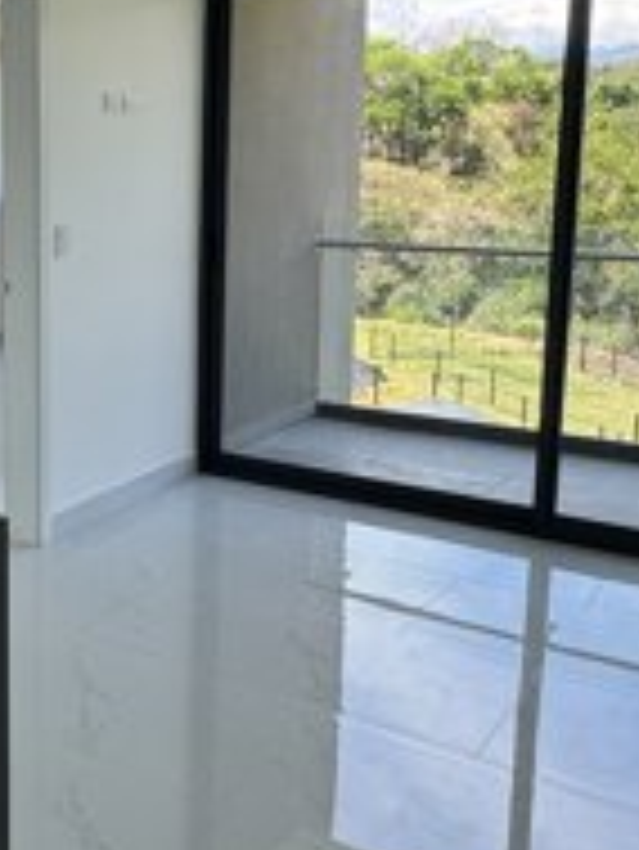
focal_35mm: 47
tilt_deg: -8.5
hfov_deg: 28.2
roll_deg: +1.4
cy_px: 324
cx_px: -56
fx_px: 1156
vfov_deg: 40.2
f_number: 2.2
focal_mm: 2.22
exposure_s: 1/294
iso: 40
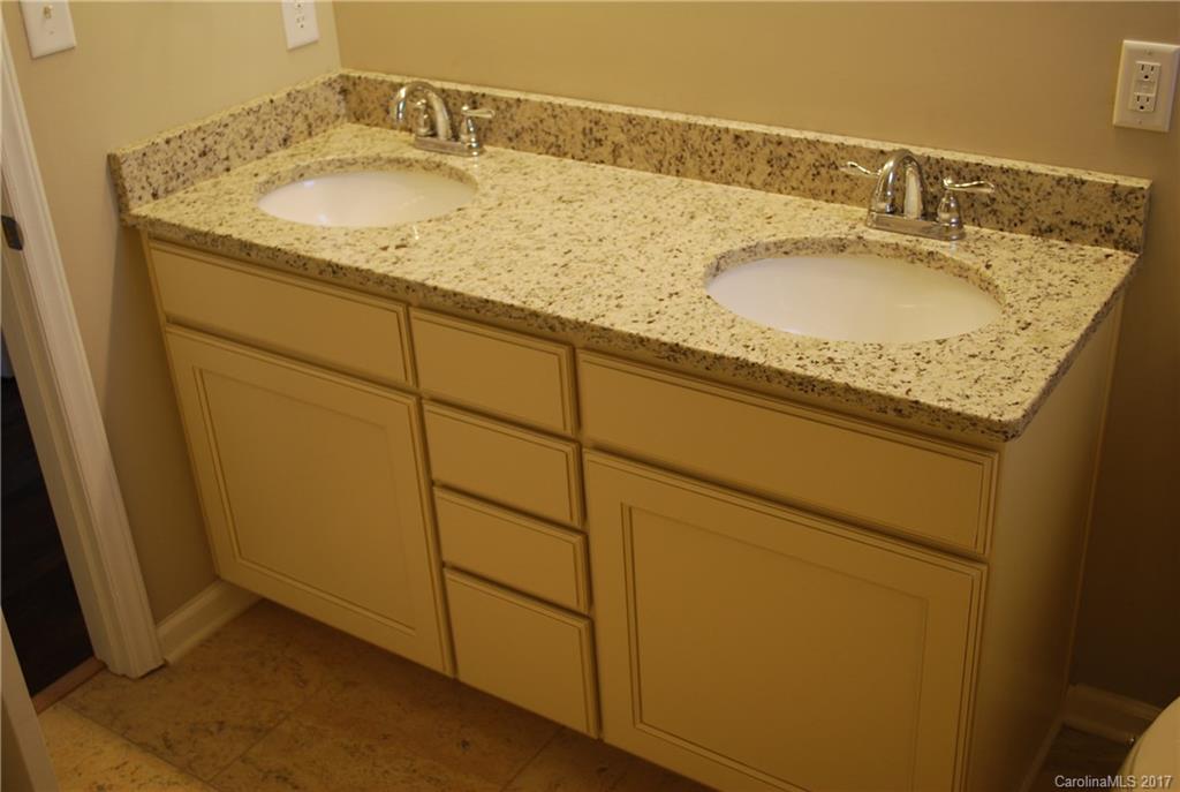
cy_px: 396
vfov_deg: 32.0
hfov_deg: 46.3
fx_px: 1379
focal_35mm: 42
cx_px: 590
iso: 220
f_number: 4.5
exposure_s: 1/30
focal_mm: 28
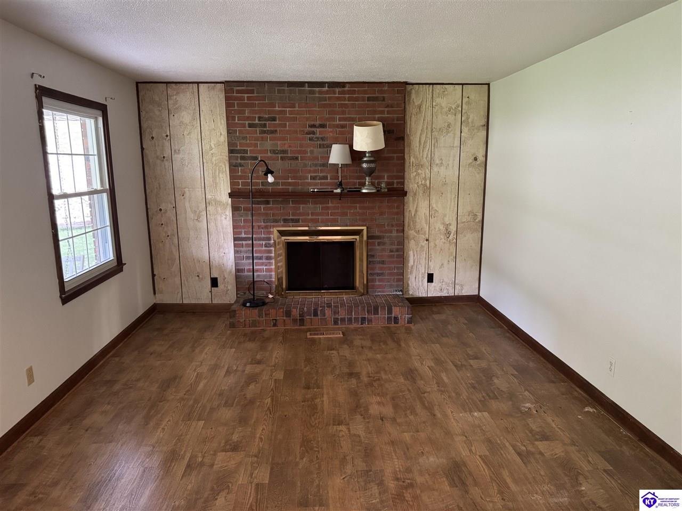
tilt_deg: -11.6
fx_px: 473
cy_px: 256
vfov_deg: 56.8
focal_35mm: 24
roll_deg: +0.5
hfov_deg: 71.6
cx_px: 341
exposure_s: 1/60
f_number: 1.78
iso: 800
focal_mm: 6.76
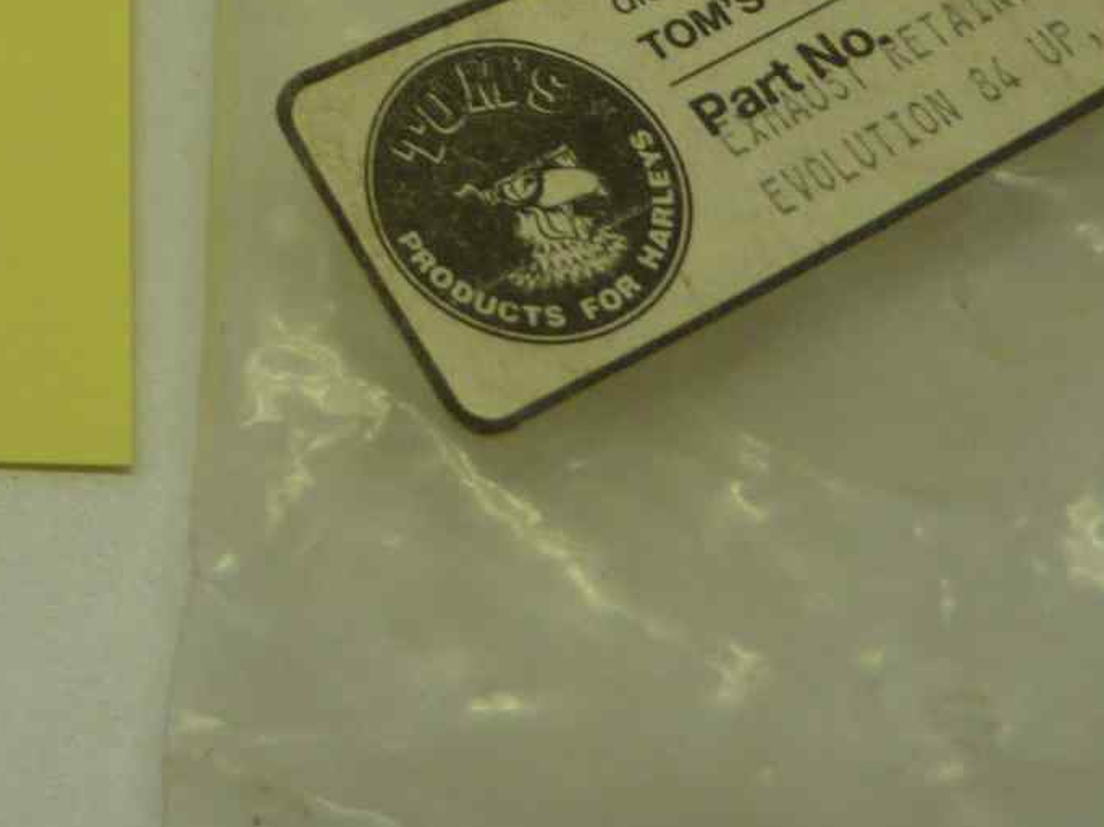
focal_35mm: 75
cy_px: -376
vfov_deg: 17.8
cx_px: -19
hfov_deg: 24.7
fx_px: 2392
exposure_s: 1/80
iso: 80
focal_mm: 4.1
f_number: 3.3
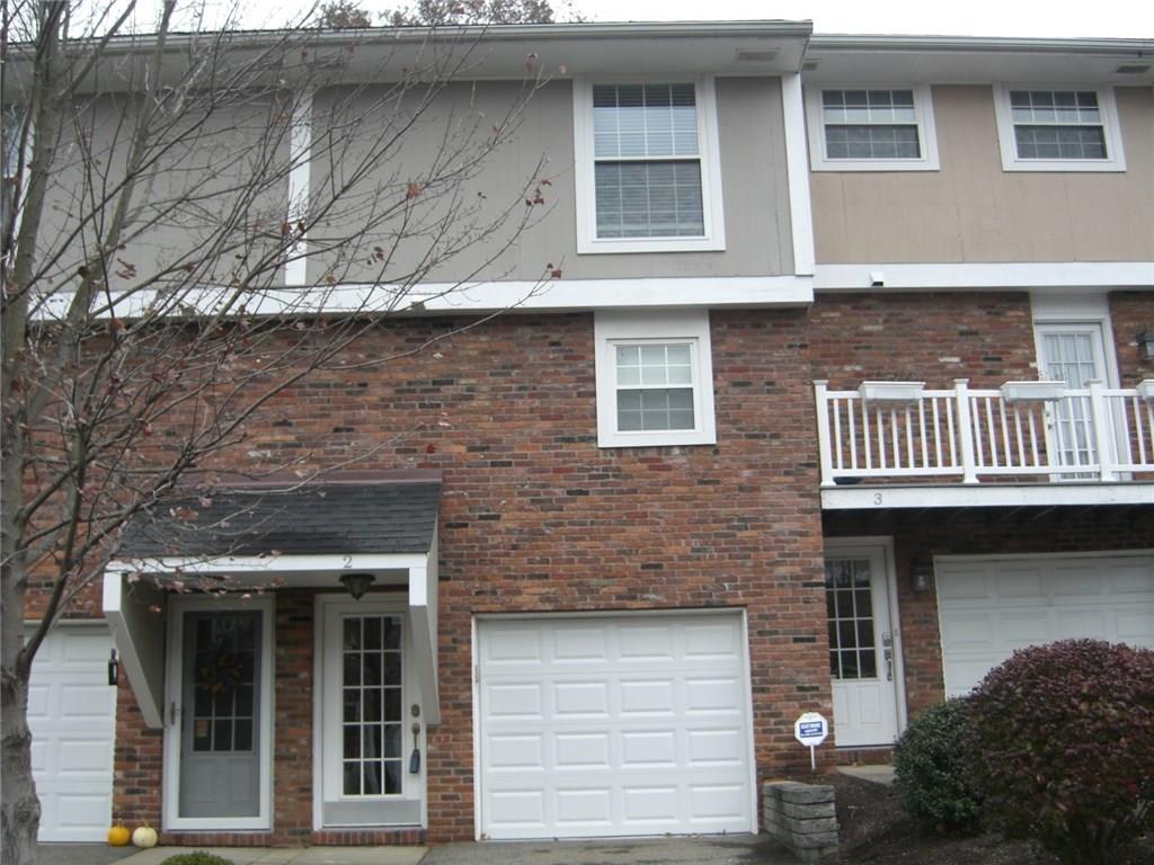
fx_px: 1267
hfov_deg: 49.0
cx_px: 577
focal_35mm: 38
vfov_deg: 37.7
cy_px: 432
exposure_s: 1/80
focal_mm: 7.9
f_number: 2.8
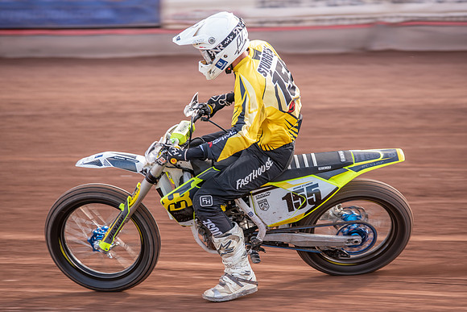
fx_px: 2631
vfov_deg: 6.8
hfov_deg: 10.1
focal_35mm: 203
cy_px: 171
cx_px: 246
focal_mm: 175
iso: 160
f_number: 3.2
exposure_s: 1/250
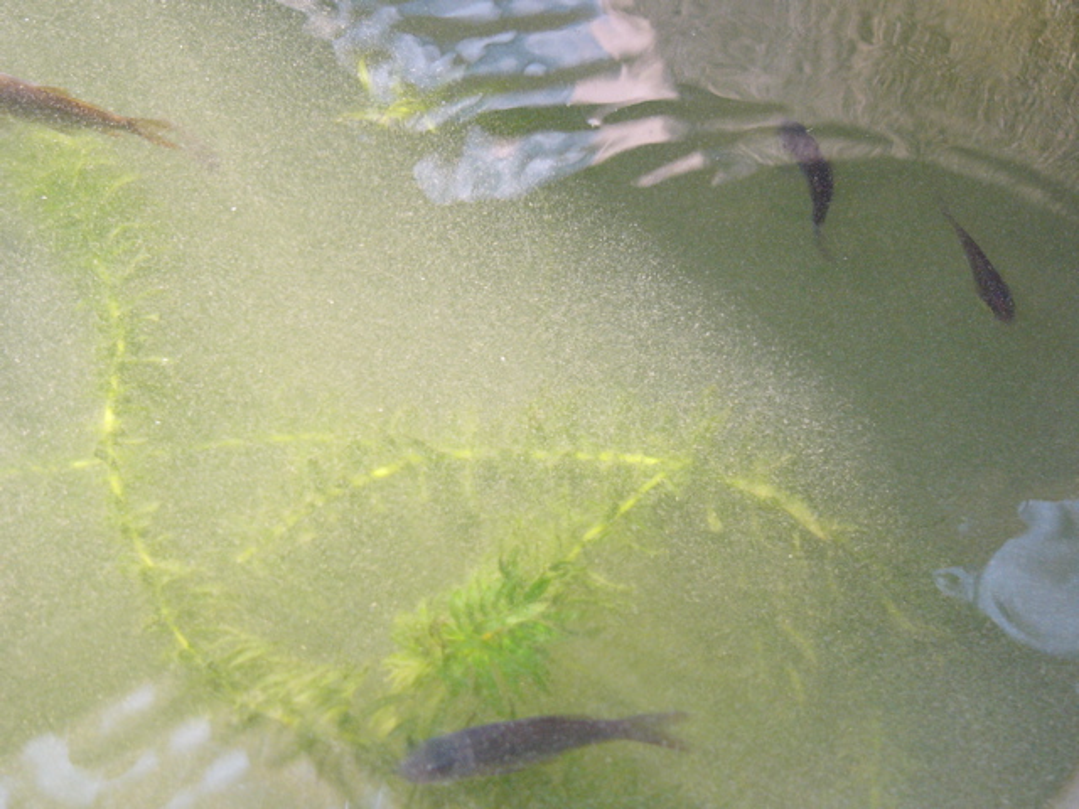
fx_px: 2649
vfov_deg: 17.4
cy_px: 404
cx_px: 540
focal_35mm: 85
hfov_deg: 23.0
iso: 150
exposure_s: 1/60
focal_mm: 14.1
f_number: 2.8
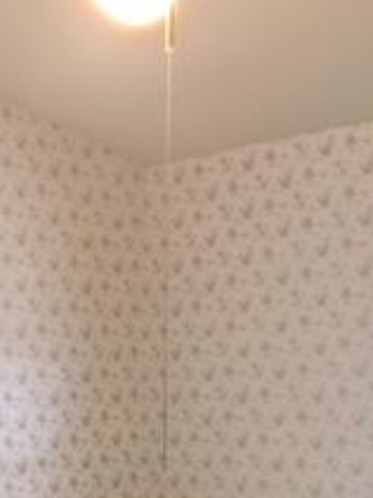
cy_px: 592
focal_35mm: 88
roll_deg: +0.8
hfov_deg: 16.2
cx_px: -57
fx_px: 1266
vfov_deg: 20.8
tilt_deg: -8.2
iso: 100
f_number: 2.2
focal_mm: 4.15
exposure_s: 1/10
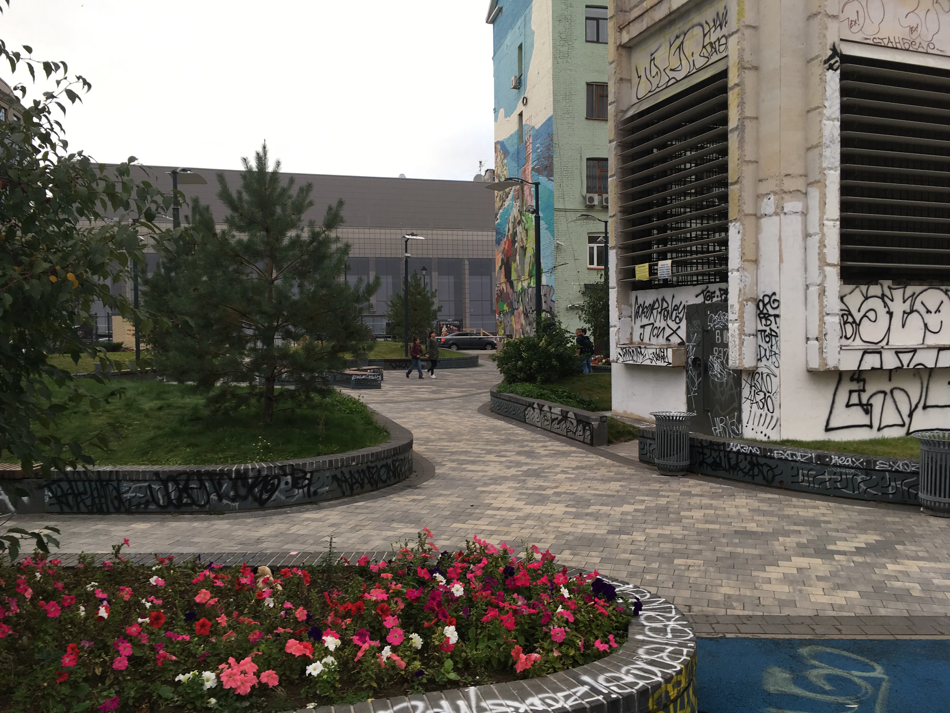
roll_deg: +1.5
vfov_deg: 48.2
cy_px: 356
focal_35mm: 29
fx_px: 796
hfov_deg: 61.7
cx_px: 475
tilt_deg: -1.8
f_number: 2.2
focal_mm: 4.15
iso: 25
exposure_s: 1/119
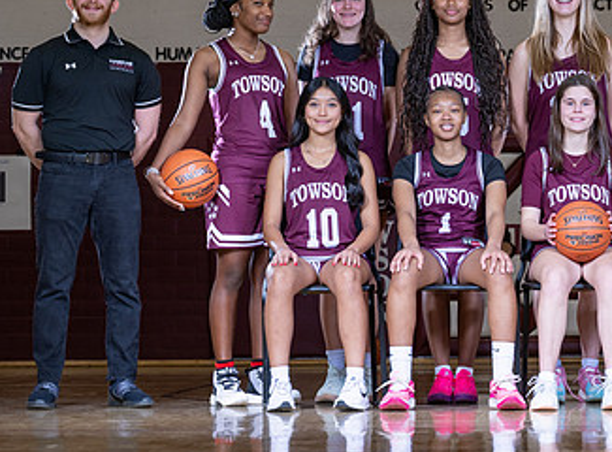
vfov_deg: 11.0
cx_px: 559
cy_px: 201
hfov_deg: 14.6
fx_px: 2356
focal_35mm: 134
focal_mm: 70
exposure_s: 1/200
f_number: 4.5
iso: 160
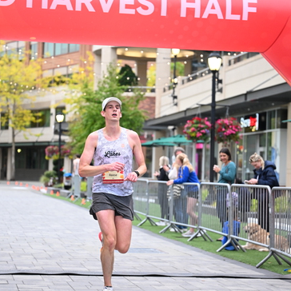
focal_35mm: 90
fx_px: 856
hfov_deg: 19.3
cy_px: 152
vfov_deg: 19.3
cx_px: 146
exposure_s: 1/800
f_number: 2.8
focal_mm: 70
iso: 1600
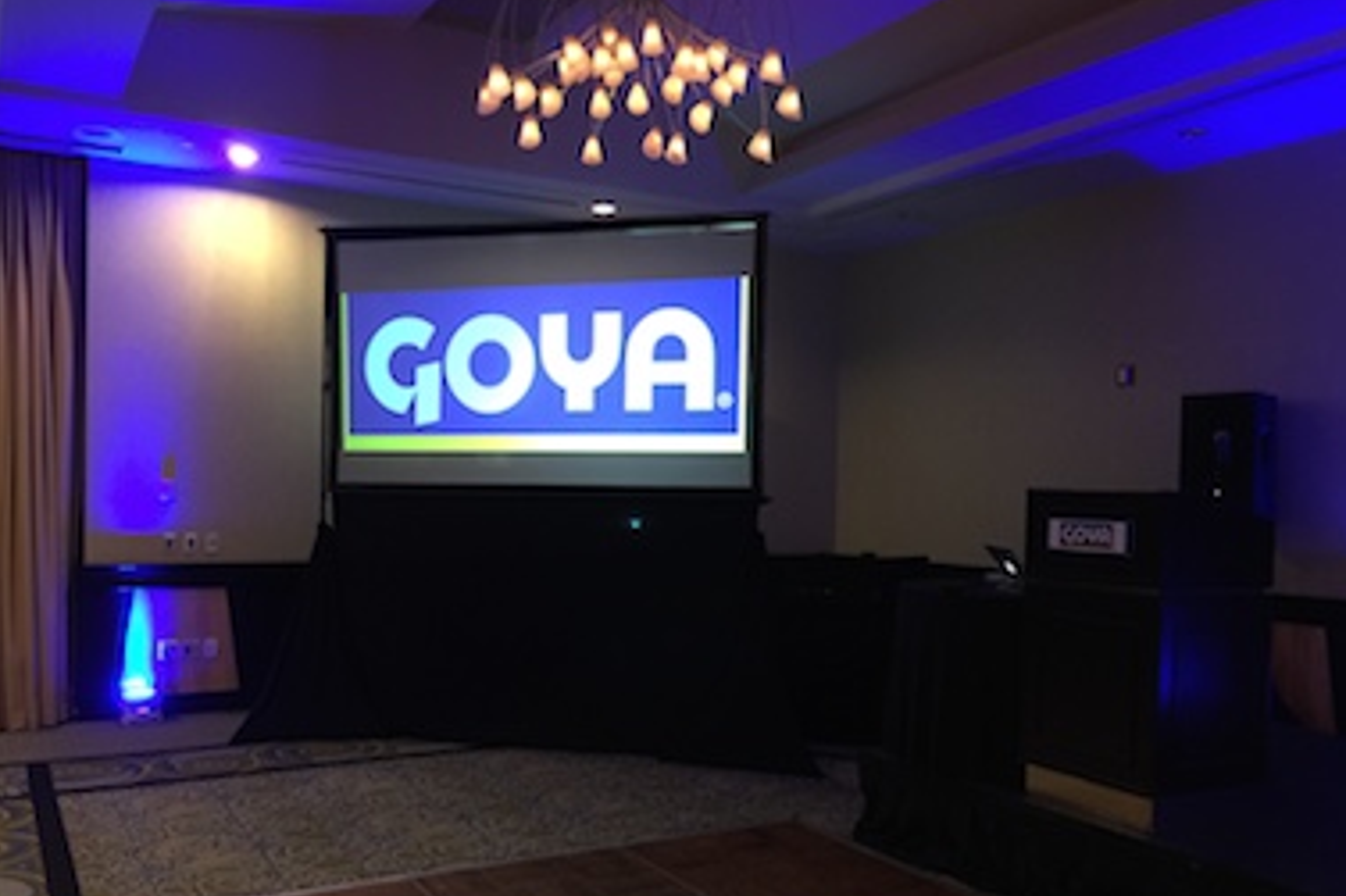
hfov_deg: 58.7
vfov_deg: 41.0
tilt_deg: -1.4
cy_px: 514
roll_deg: -0.9
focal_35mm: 32
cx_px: 682
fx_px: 1196
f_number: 2.2
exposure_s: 1/8
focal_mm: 4.15
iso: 125
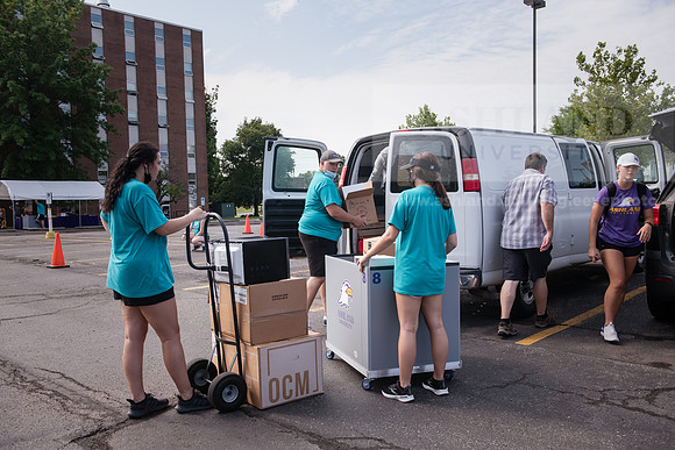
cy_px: 225
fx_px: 600
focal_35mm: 32
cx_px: 338
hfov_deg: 58.7
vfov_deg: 41.1
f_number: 4.5
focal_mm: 32
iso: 200
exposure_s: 1/640
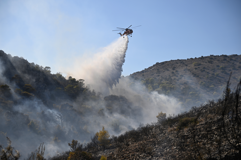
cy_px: 80
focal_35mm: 58
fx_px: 388
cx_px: 120
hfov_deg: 34.5
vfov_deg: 23.4
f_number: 4
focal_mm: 58
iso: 100
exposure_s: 1/2000
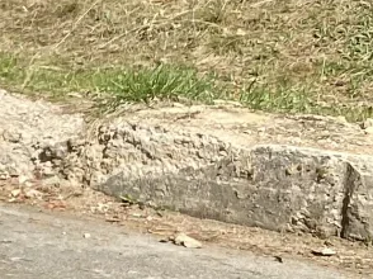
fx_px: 1830
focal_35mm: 170
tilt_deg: -8.7
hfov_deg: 9.0
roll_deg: -0.2
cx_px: -813
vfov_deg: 8.7
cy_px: 119
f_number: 1.8
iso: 32
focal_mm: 4.25
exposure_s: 1/2890
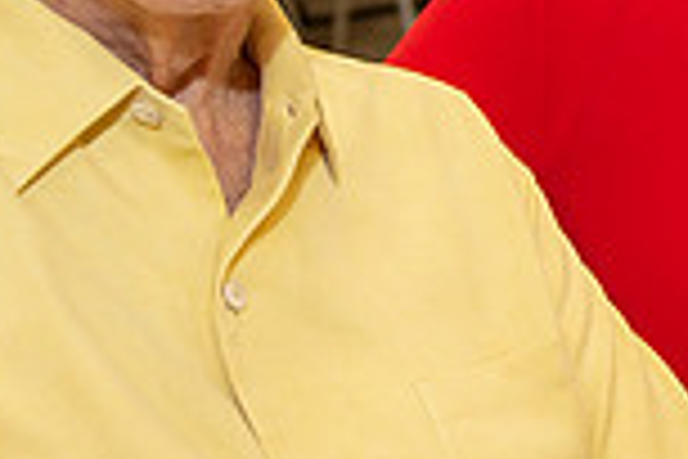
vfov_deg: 12.8
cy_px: 63
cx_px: 805
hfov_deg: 18.4
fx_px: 2026
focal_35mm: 106
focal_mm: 28
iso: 800
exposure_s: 1/125
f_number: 2.8
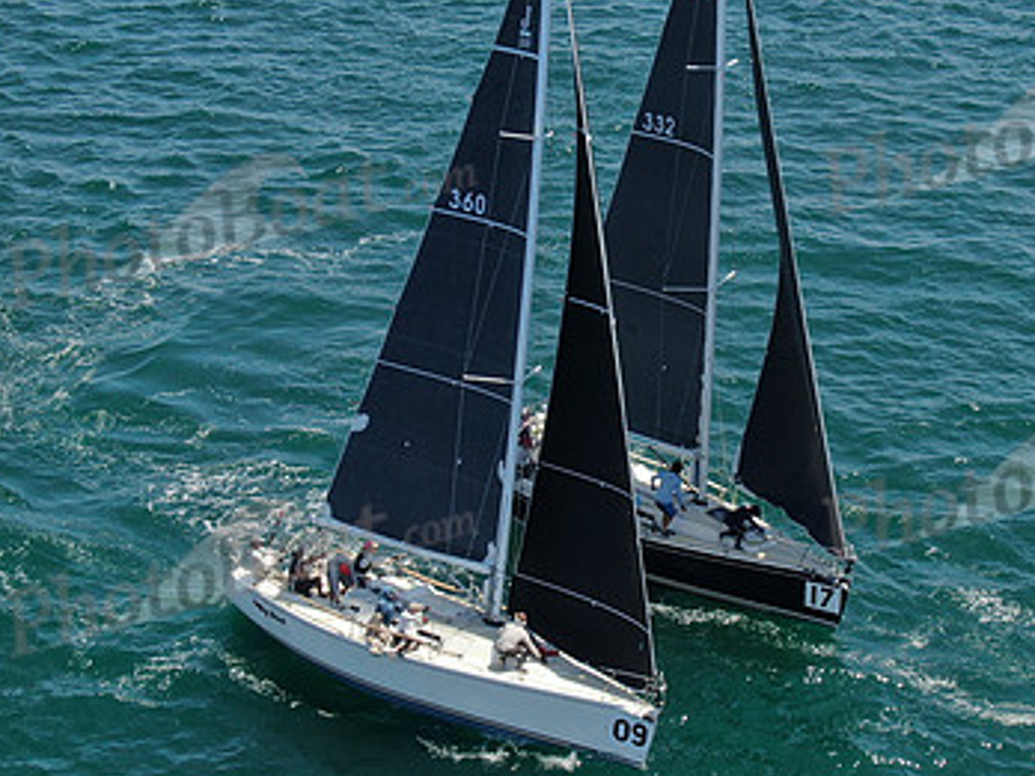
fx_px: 2392
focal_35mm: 80
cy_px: 349
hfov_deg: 24.3
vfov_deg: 18.4
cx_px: 651
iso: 100
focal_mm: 8.6
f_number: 3.8
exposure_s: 1/640
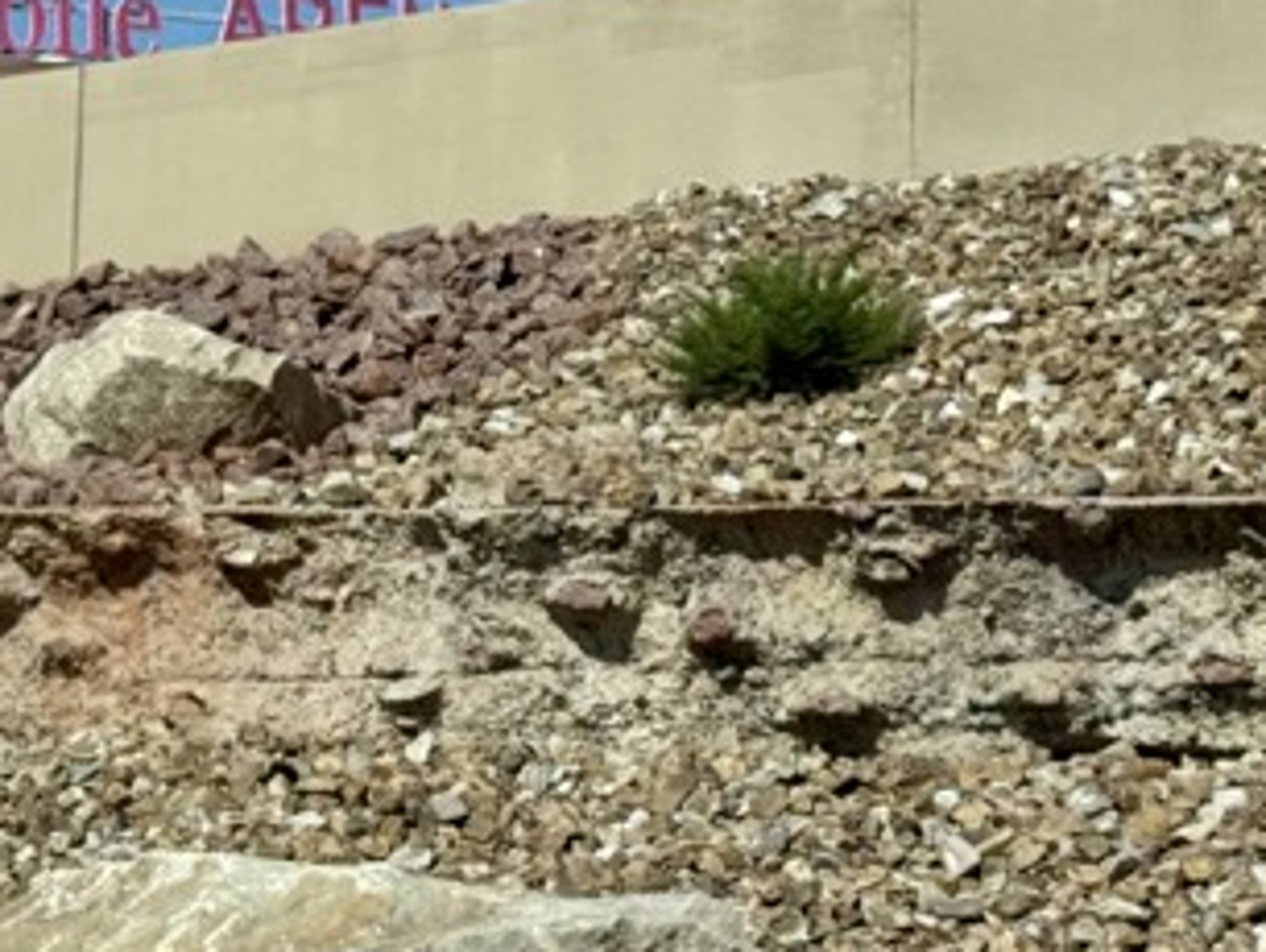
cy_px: 304
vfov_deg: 10.5
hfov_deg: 13.3
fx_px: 5161
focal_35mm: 141
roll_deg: -1.6
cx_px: -525
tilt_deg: +8.0
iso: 64
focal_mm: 6.76
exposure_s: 1/6024
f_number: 1.78
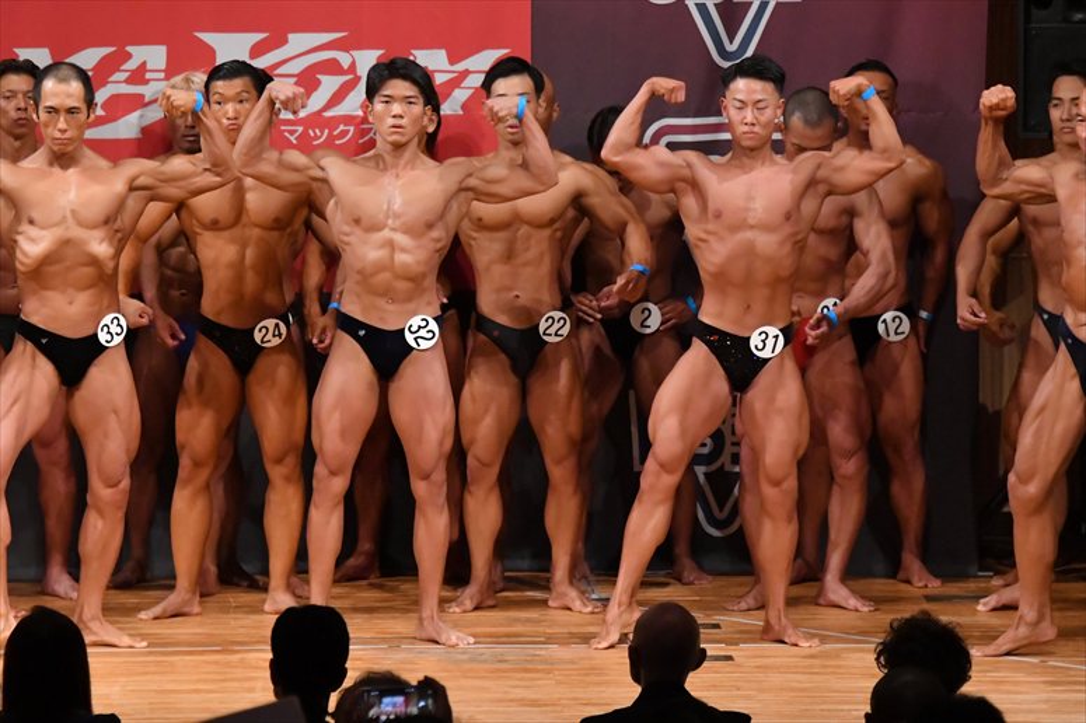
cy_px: 362
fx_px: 7689
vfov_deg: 5.4
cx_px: 543
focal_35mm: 255
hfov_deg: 8.1
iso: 9000
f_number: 5.6
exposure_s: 1/400
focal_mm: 170
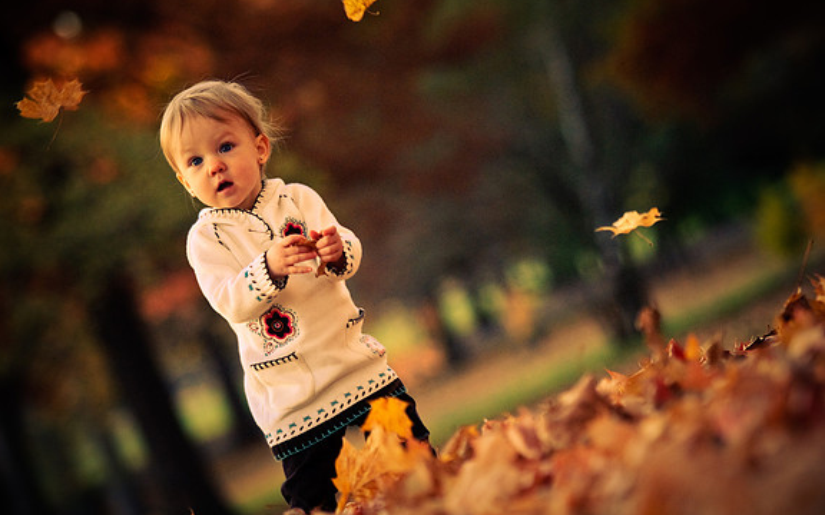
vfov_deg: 7.1
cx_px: 411
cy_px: 246
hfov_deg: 11.3
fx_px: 4160
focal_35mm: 185
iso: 400
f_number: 2.8
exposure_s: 1/250
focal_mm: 120
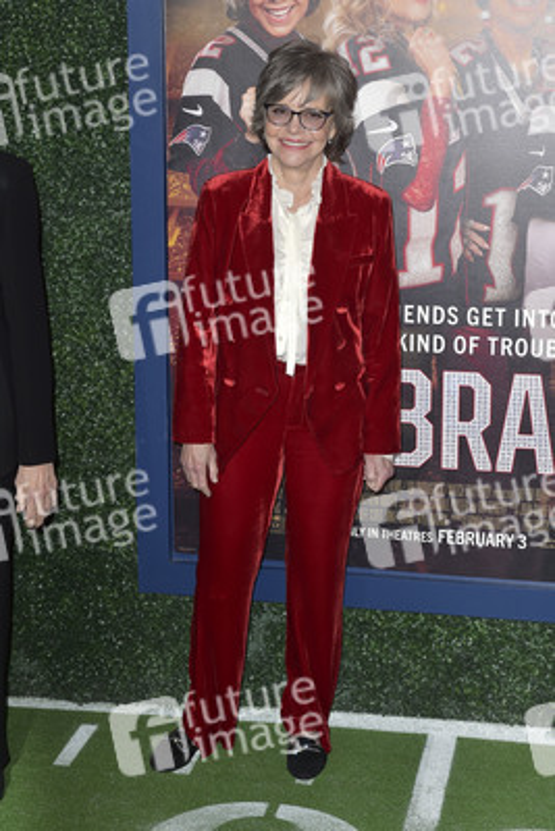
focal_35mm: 58
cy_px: 416
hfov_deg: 23.4
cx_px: 278
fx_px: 1340
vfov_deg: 34.5
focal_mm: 58
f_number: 6.3
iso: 400
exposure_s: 1/250
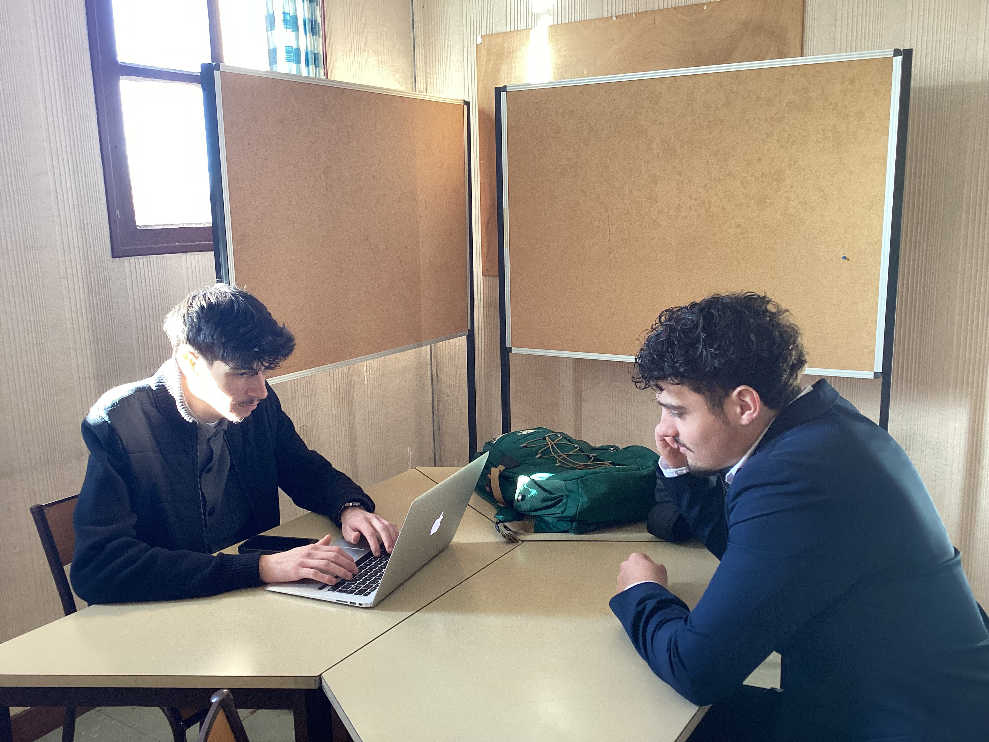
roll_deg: +1.7
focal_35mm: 31
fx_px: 886
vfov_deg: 45.4
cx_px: 494
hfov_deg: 58.4
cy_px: 371
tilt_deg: -10.2
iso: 100
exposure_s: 1/50
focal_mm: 3.3
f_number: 2.4
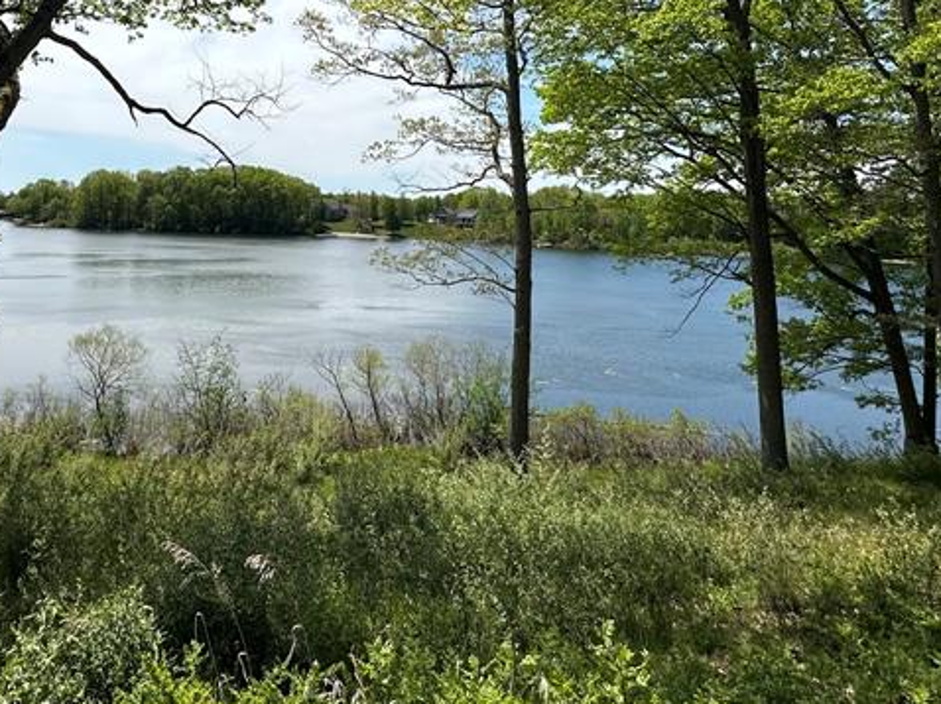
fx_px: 815
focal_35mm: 30
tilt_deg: +7.7
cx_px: 319
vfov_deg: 43.4
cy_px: 92
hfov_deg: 58.7
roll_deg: -2.8
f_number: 2.2
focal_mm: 2.22
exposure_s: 1/3300
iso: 50
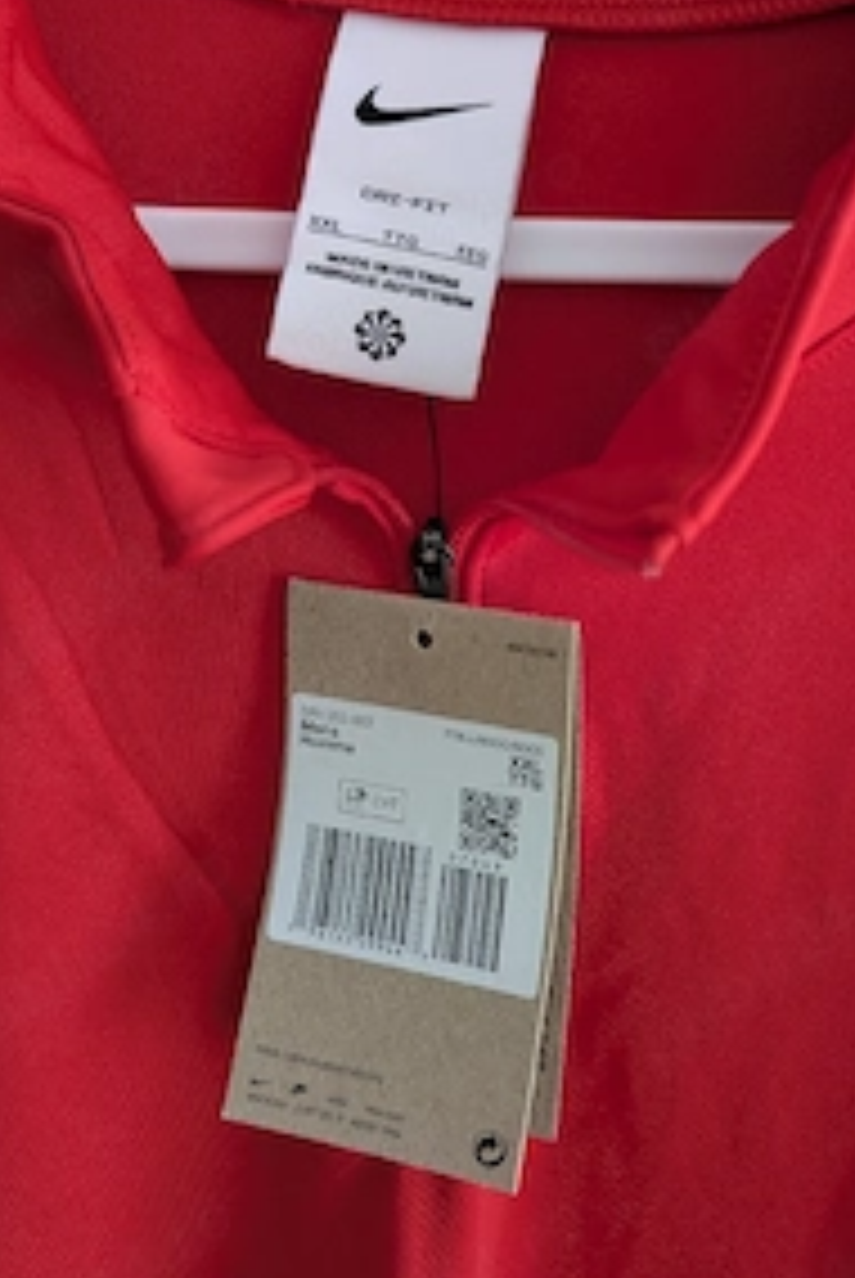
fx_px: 1244
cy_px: 657
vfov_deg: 54.4
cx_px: 526
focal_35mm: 35
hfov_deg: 37.7
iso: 502
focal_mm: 6.81
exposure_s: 1/111
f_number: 1.85
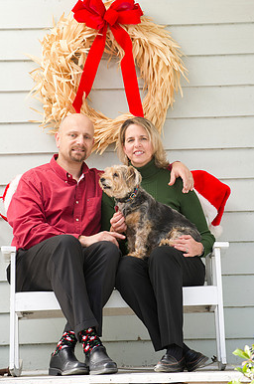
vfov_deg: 9.8
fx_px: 2230
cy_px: 167
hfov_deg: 6.5
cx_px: 124
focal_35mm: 210
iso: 200
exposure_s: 1/100
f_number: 5.6
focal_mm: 180
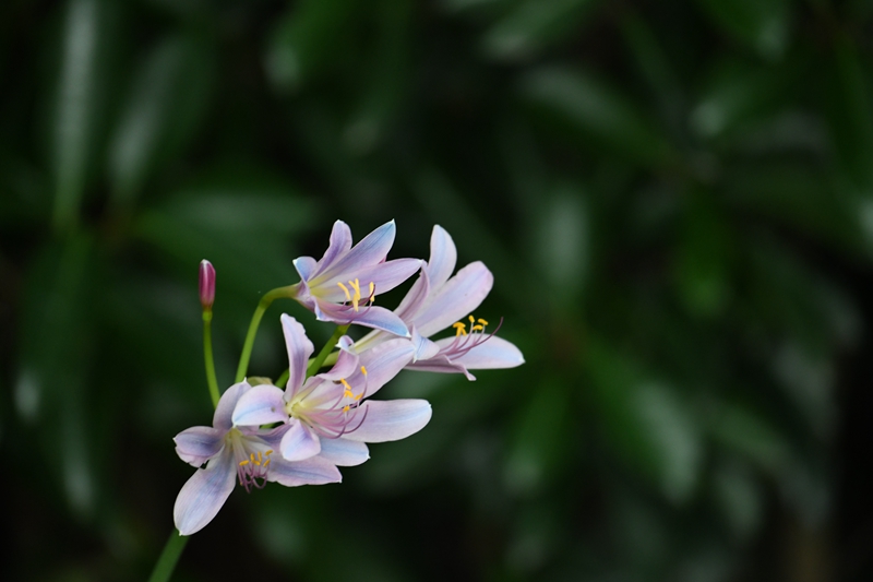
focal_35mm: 400
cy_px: 291
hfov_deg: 5.2
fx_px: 9697
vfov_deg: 3.4
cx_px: 436
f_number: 5.6
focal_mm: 400
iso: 2000
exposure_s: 1/160
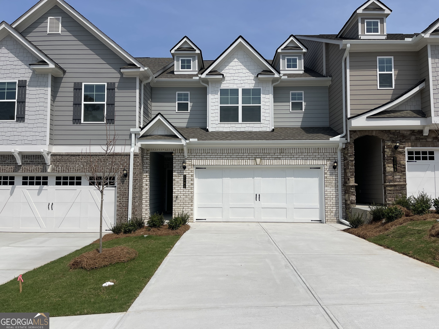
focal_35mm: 26
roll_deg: +0.5
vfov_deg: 53.1
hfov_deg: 67.3
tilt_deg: +3.6
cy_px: 164
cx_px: 220
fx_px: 330
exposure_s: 1/10000
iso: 50
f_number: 1.6
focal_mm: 5.1
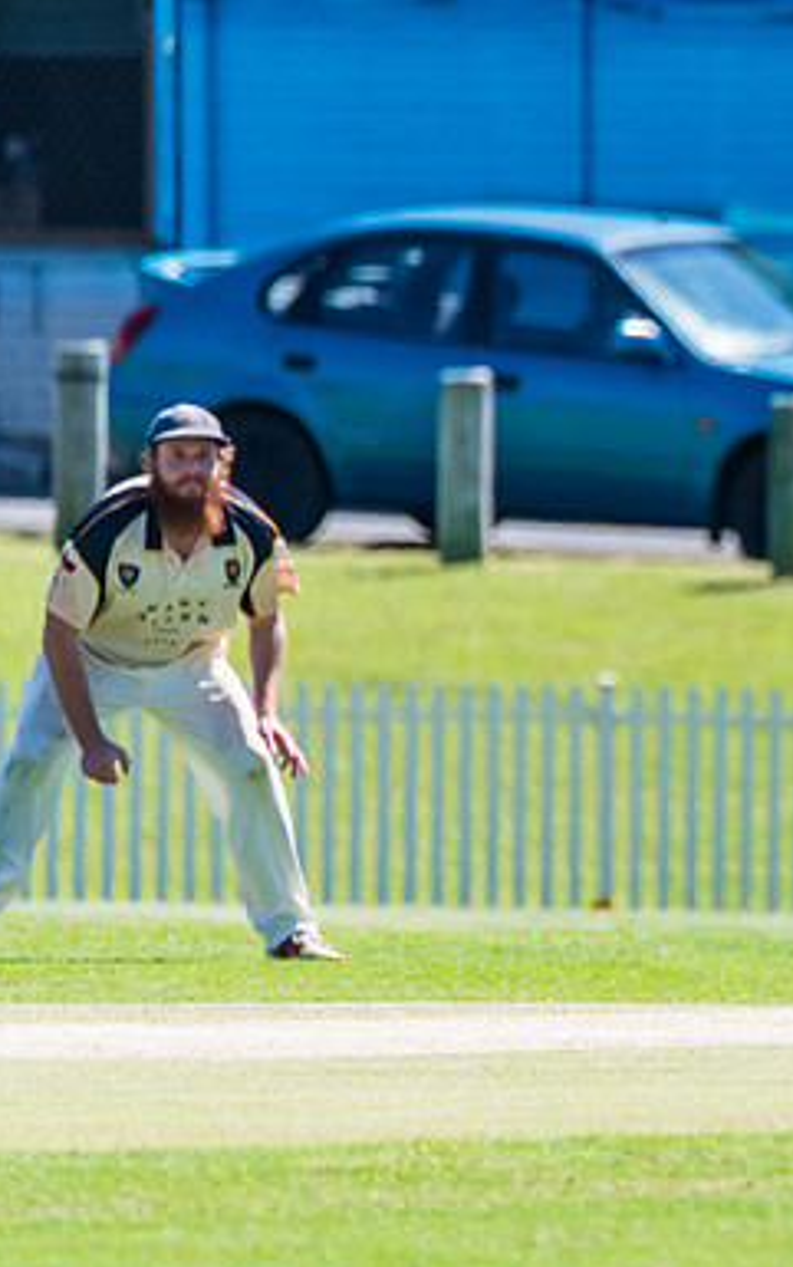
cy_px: 600
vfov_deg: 1.8
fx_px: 39963
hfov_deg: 1.1
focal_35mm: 1157
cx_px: 1182
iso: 640
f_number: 6.3
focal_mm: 600
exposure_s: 1/2000
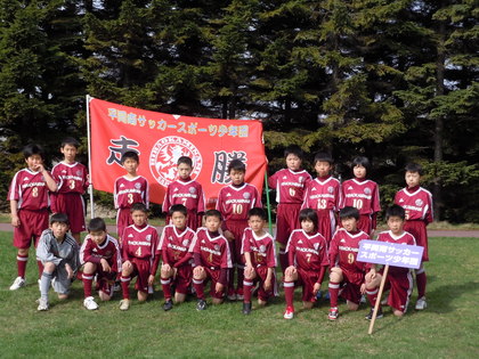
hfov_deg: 26.3
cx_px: 240
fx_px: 1024
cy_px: 180
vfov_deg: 19.9
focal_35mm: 74
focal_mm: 13.2
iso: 100
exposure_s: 1/400
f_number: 5.2
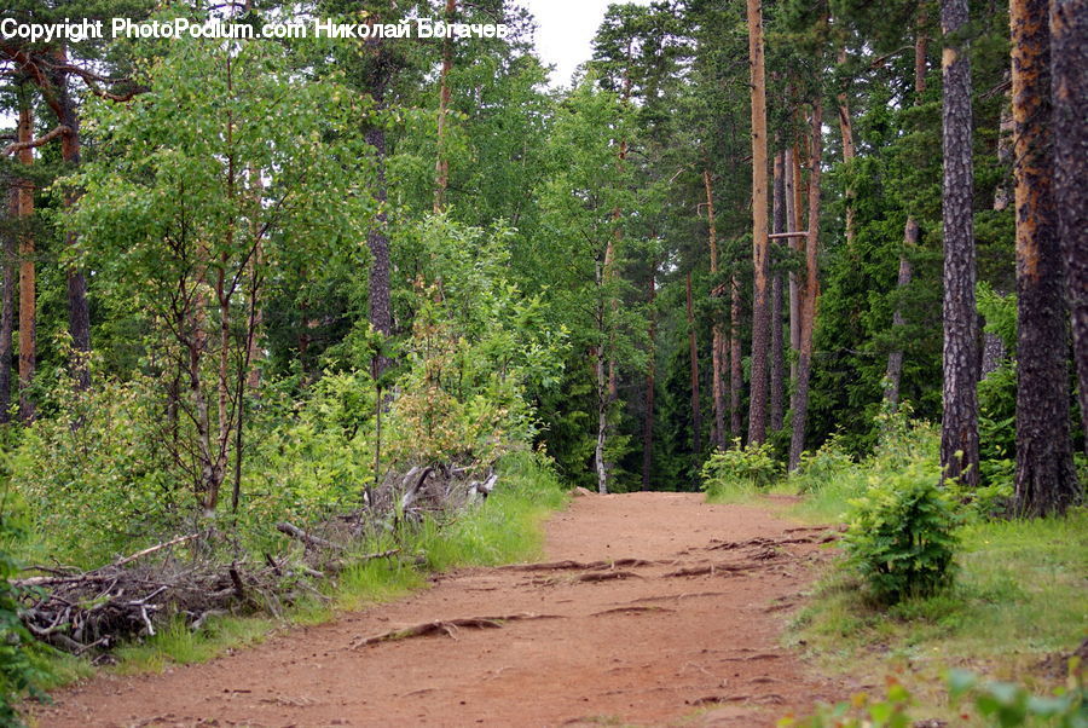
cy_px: 364
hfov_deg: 18.2
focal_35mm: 112
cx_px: 544
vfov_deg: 12.2
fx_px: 3403
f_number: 5
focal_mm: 75
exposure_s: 1/125
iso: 100
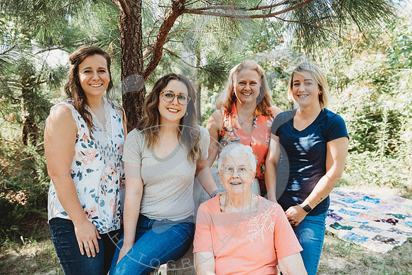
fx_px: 366
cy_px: 138
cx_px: 206
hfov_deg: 58.7
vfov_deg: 41.1
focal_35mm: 32
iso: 200
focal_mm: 32
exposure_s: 1/100
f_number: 5
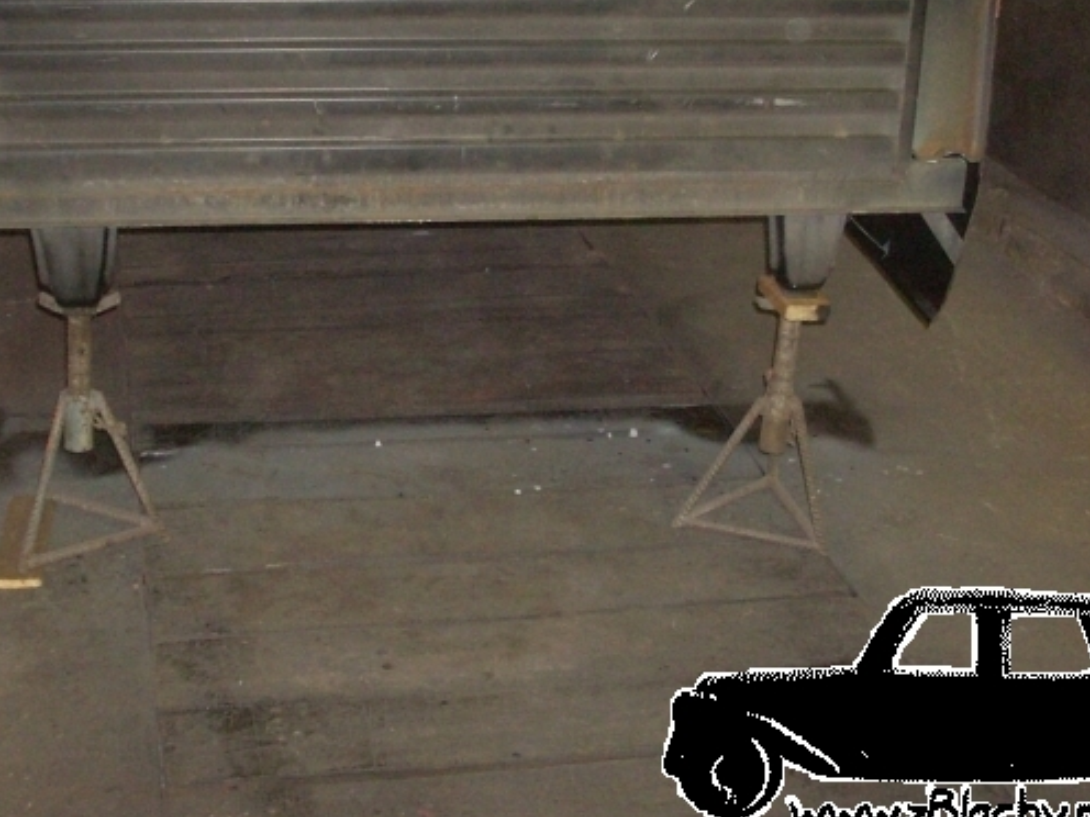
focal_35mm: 56
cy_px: 240
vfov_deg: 25.9
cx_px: 461
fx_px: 1763
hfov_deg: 34.3
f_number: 2.8
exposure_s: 1/60
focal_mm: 6.2
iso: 400
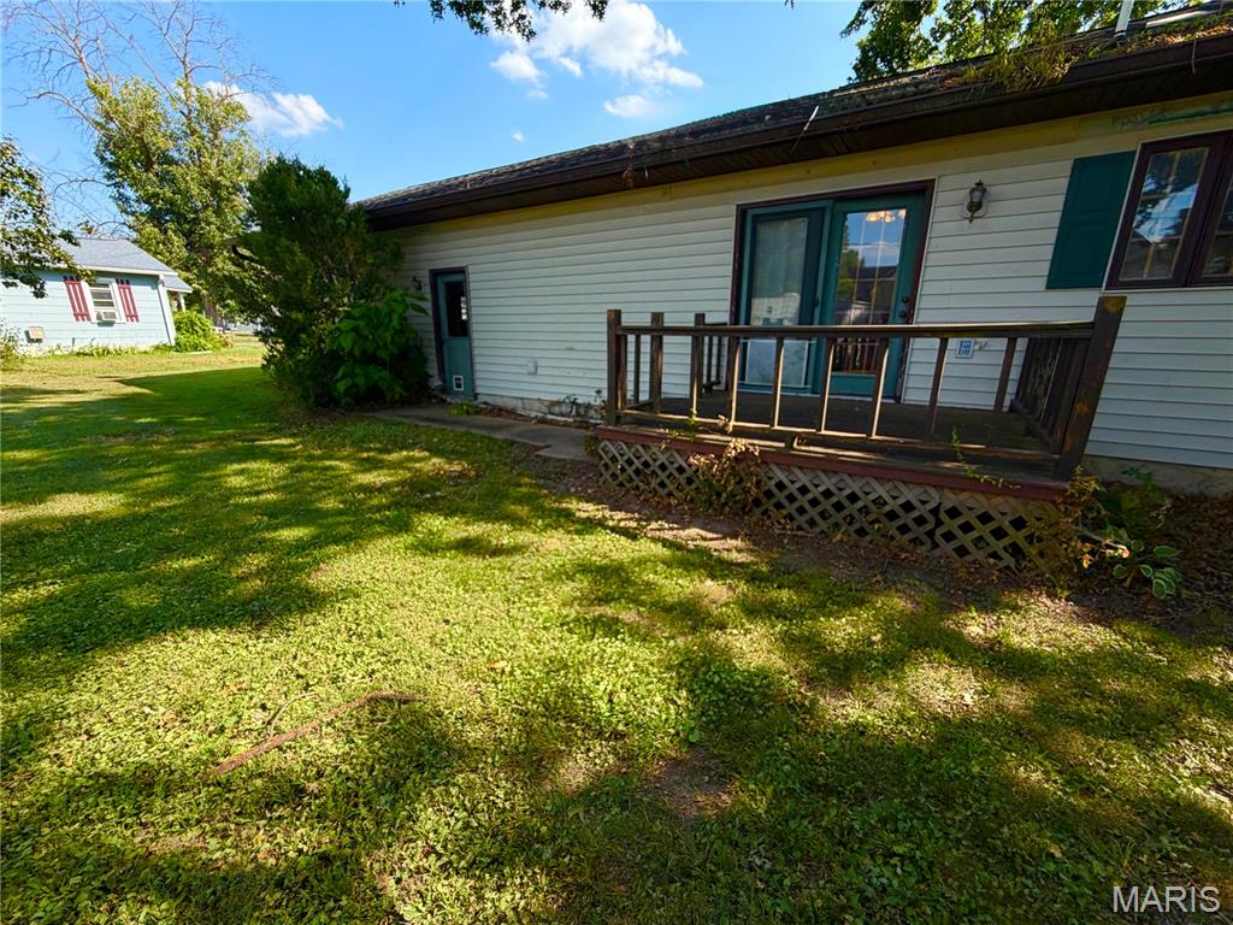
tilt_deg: -15.6
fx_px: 499
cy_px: 462
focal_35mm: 14
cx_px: 616
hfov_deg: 102.1
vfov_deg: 85.7
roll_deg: -0.2
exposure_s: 1/770
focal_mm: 2.22
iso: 20
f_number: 2.2
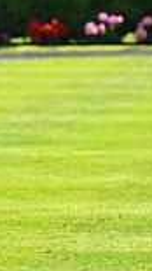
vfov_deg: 3.3
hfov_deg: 1.9
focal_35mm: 645
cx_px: -255
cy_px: 25
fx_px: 4629
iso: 400
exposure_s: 1/800
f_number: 5.6
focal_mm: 165
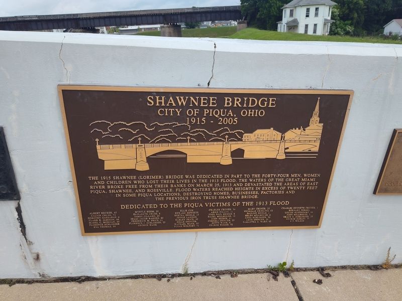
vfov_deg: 58.9
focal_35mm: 23
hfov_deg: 73.9
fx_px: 267
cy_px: 150
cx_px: 201
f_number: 1.8
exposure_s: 1/1530
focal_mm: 5.56
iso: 100
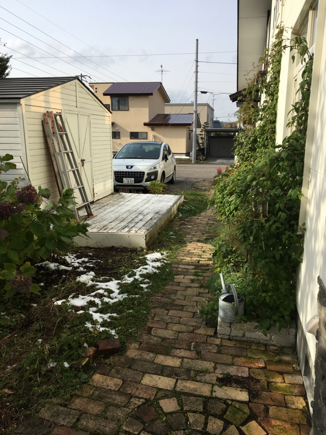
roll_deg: -0.5
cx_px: 163
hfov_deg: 48.2
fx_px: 364
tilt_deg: -12.3
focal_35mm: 29
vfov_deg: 61.7
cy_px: 218
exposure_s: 1/1374
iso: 25
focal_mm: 4.15
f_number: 2.2
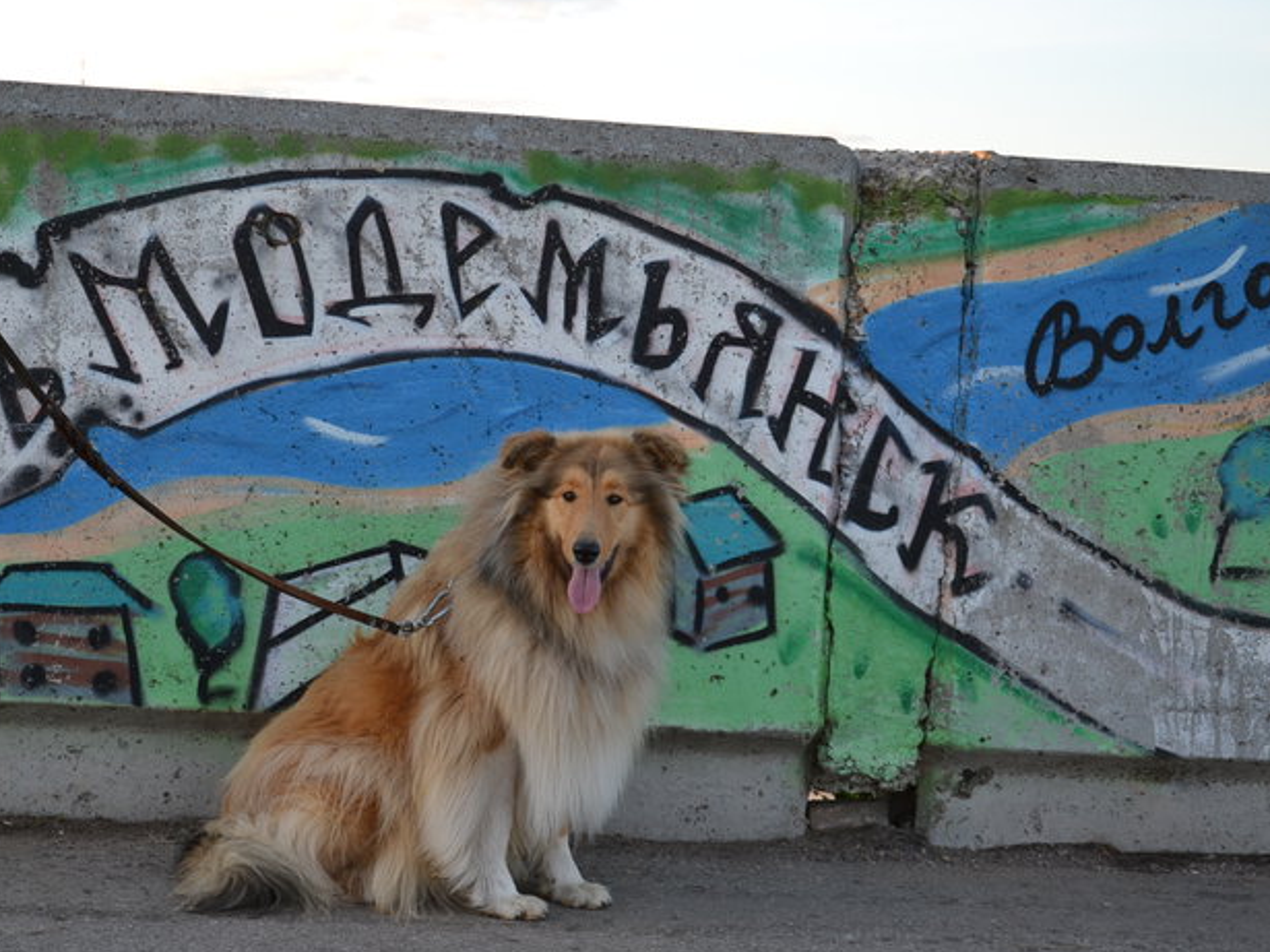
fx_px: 2201
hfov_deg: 32.0
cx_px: 463
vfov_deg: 24.4
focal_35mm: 60
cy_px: 519
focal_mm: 32
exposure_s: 1/125
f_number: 5.6
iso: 250
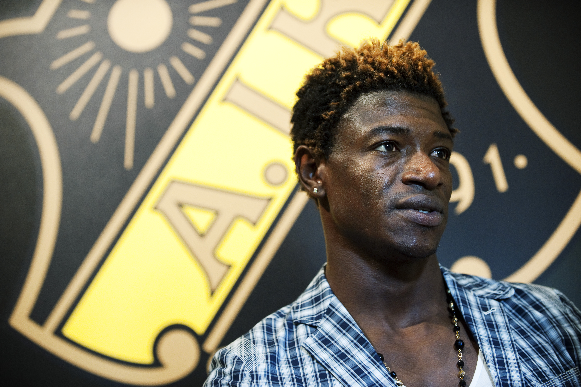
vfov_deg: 15.2
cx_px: 290
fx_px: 1452
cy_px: 194
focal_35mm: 90
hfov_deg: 22.6
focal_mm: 90
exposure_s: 1/80
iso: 1600
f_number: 2.8
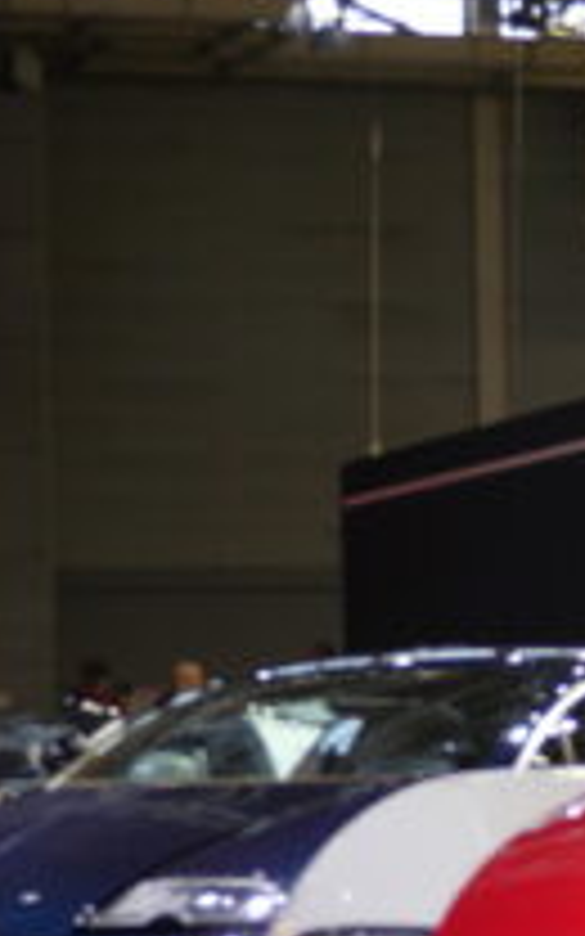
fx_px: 4183
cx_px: 459
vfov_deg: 12.7
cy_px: 864
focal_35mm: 164
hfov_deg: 8.0
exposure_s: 1/125
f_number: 2.8
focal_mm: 21
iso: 400
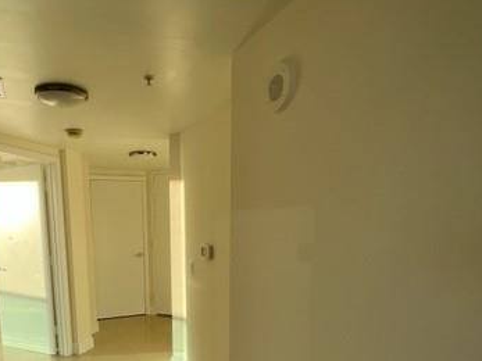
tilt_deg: -9.2
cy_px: 276
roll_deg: +1.7
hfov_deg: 69.7
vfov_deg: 53.8
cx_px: 163
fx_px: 334
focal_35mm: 24
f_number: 1.8
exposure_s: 1/225
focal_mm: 1.57
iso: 32
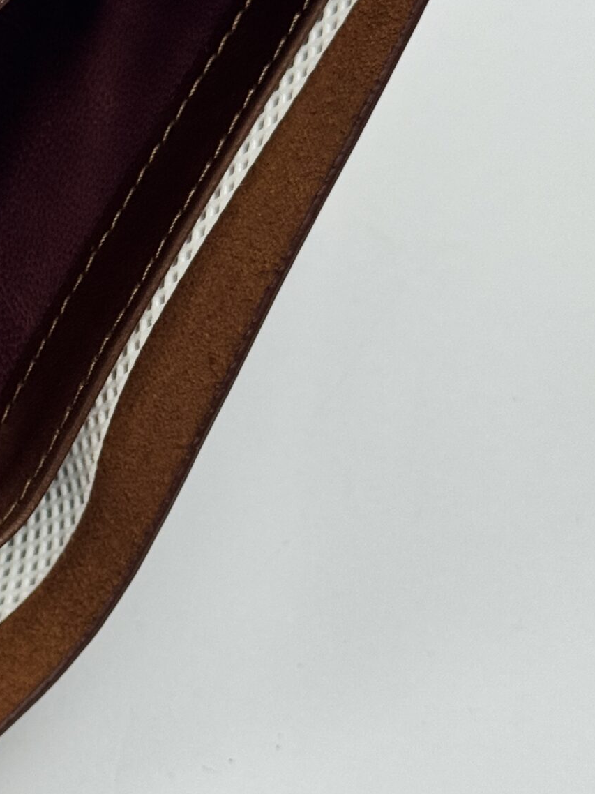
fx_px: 2476
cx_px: 36
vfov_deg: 18.2
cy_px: 318
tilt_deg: -54.8
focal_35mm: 108
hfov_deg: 13.6
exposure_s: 1/349
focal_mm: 6.76
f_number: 1.78
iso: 64
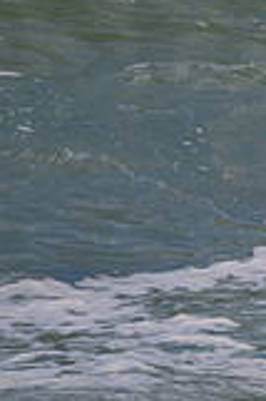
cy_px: 49
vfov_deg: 0.7
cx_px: 617
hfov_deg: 0.5
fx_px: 32020
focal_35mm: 2883
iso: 560
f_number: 11
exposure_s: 1/2000
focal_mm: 800
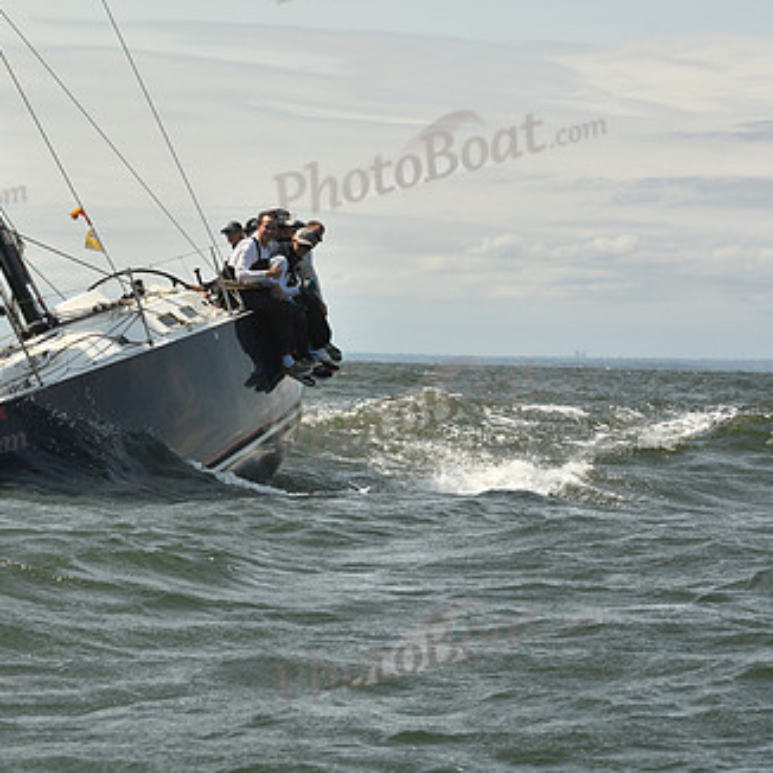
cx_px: 152
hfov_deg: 13.4
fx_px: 3284
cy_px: 317
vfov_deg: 13.4
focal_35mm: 130
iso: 250
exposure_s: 1/800
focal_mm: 86
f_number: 10
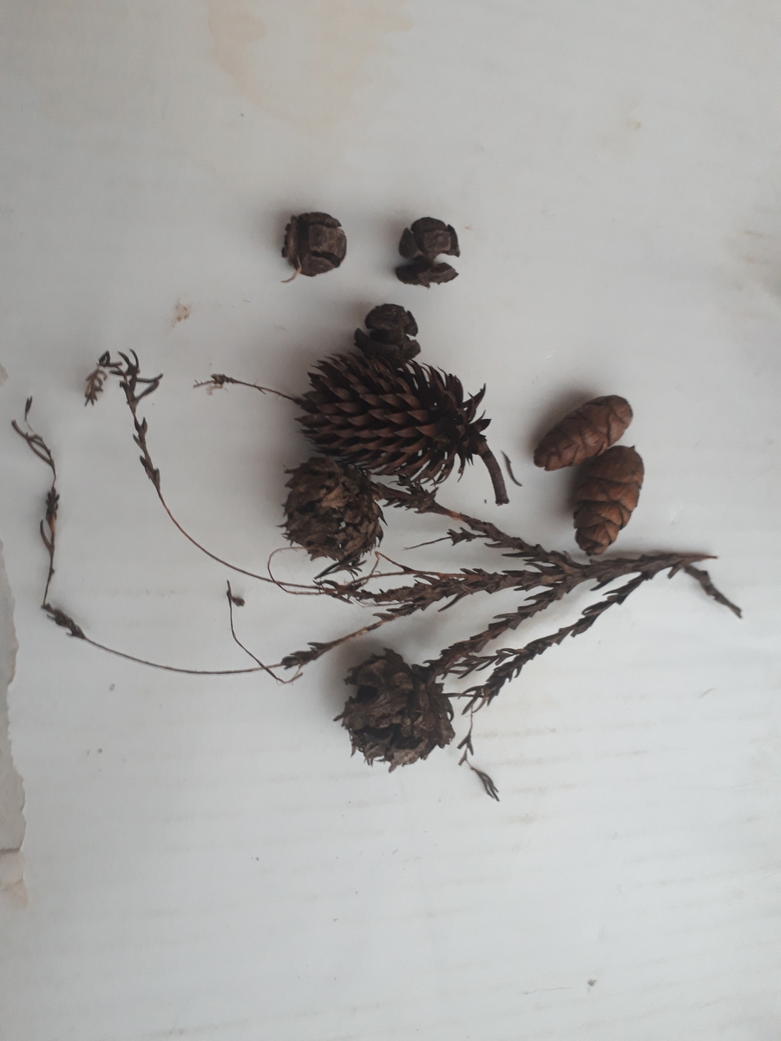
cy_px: 520
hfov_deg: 51.4
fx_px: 812
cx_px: 390
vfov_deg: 65.3
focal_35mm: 27
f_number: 1.9
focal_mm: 3.6
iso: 125
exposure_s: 1/30
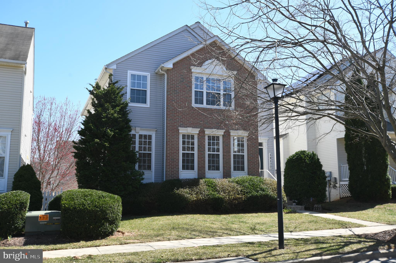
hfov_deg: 53.2
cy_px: 132
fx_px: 396
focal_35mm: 36
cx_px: 198
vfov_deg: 36.8
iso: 200
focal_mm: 24
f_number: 10
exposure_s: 1/125
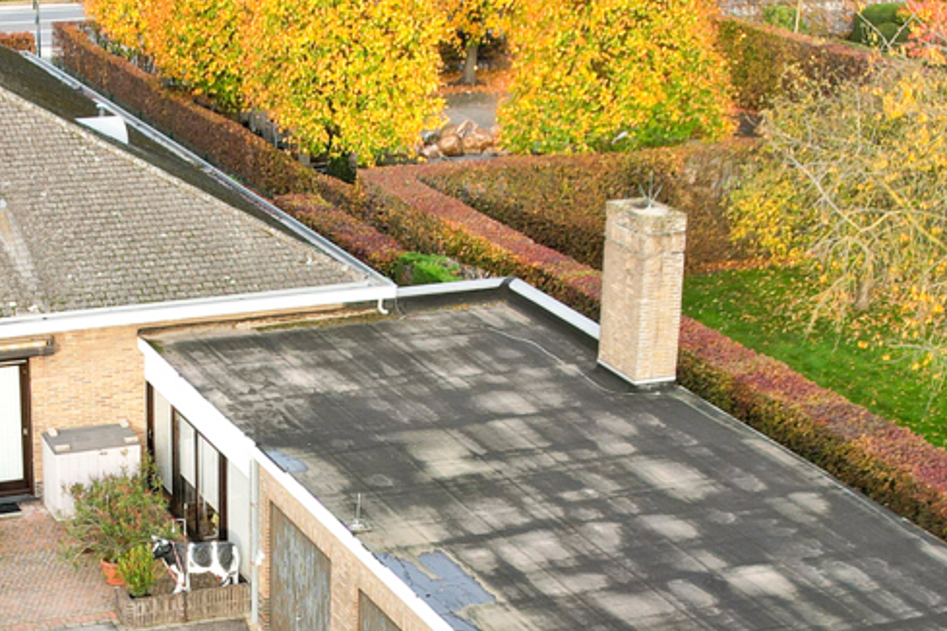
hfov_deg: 24.7
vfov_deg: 16.6
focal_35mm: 81
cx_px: 219
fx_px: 2131
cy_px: 596
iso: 100
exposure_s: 1/240
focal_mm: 8.38
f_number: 2.8
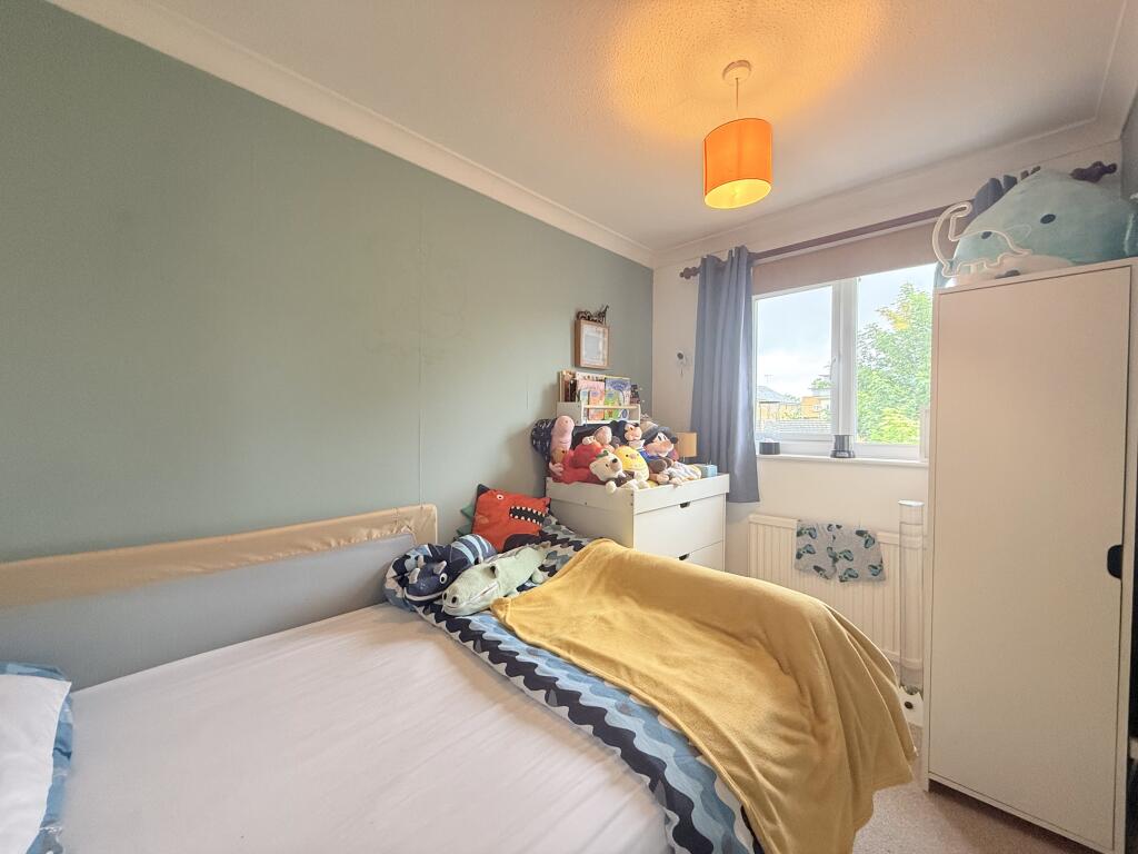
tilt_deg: +0.3
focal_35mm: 14
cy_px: 427
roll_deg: +0.2
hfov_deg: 102.1
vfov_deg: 85.7
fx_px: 460
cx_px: 569
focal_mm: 2.22
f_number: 2.2
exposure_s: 1/99
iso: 320
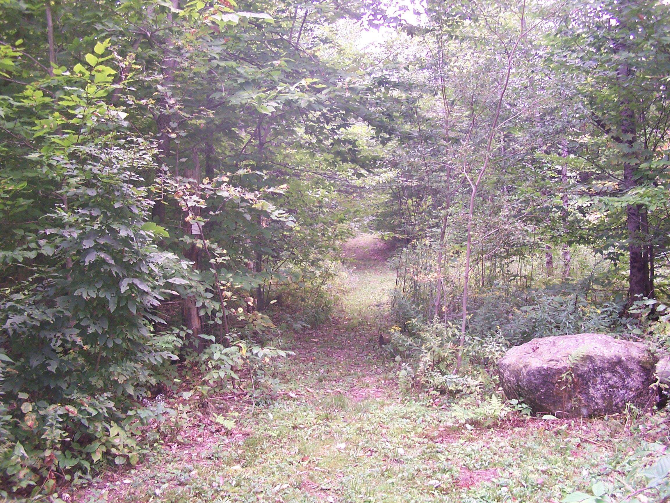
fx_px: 735
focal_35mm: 38
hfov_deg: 49.0
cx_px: 335
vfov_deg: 37.7
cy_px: 252
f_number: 2.8
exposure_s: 1/30
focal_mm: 6.3
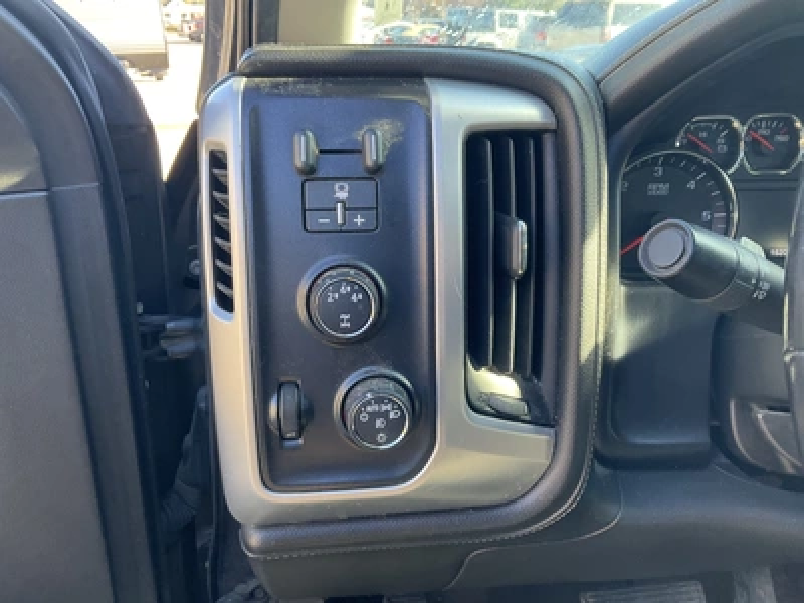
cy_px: 302
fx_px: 674
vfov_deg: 48.2
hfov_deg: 61.7
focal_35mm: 29
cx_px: 402
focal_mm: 3
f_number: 1.8
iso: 64
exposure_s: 1/119
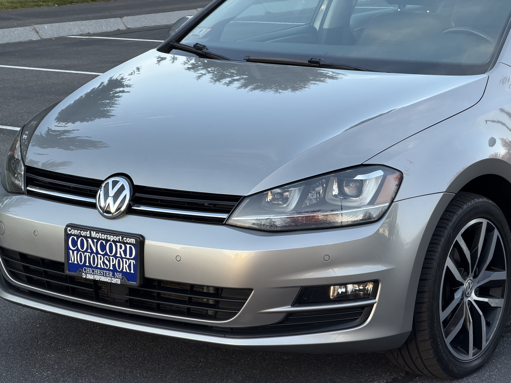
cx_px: 256
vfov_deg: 14.8
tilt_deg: -11.4
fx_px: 1476
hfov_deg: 19.6
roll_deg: +0.0
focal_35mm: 100
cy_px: 192
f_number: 2.8
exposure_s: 1/121
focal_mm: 16.89
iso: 125
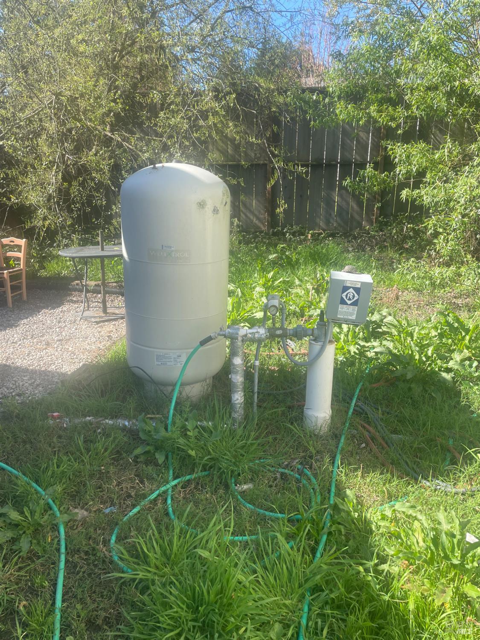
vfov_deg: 67.3
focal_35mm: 26
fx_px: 481
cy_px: 320
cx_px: 240
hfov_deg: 53.1
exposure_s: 1/774
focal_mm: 4.2
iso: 32
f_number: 1.6
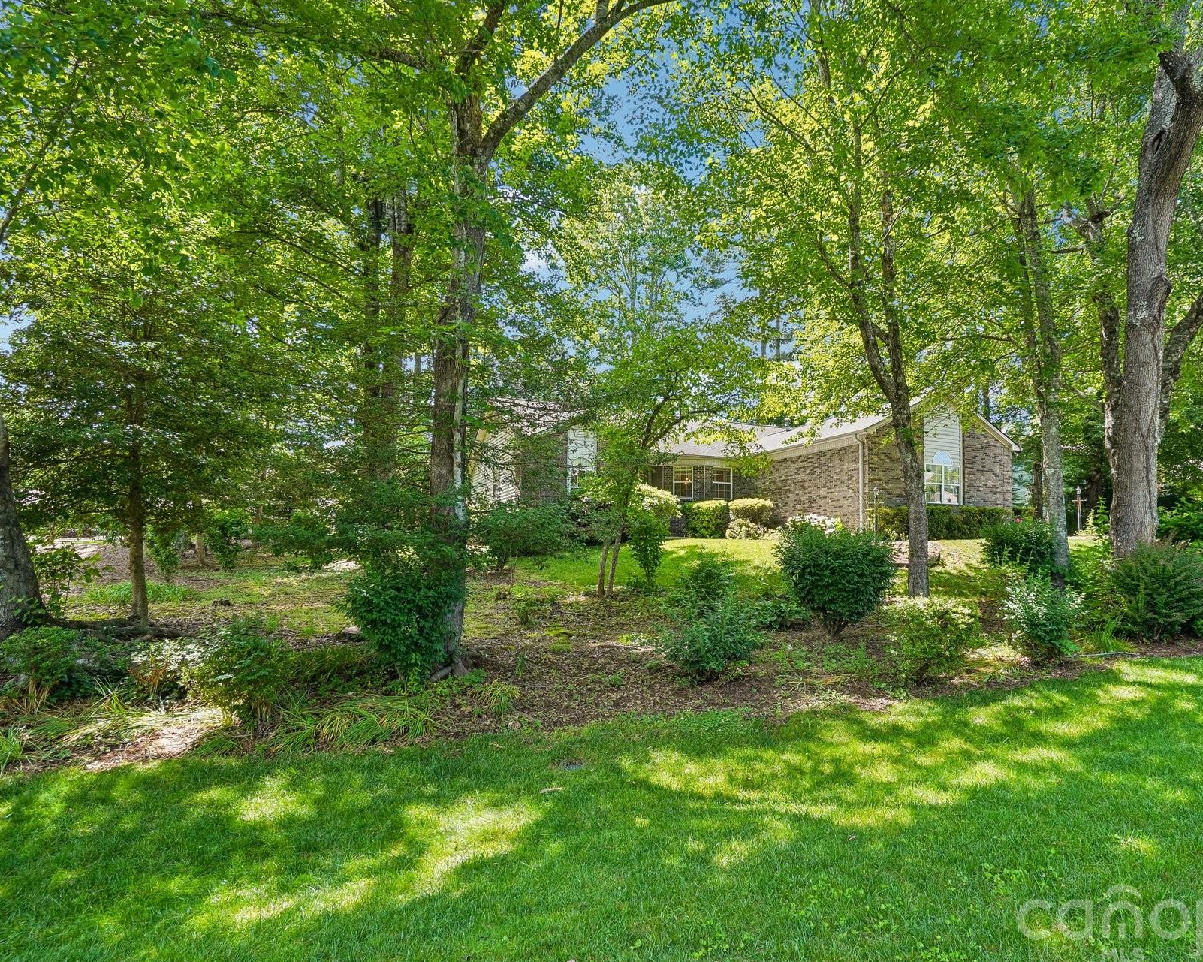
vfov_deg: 73.8
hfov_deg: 85.7
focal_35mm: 18
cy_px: 464
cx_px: 700
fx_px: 641
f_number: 8
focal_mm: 10
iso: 100
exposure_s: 1/30
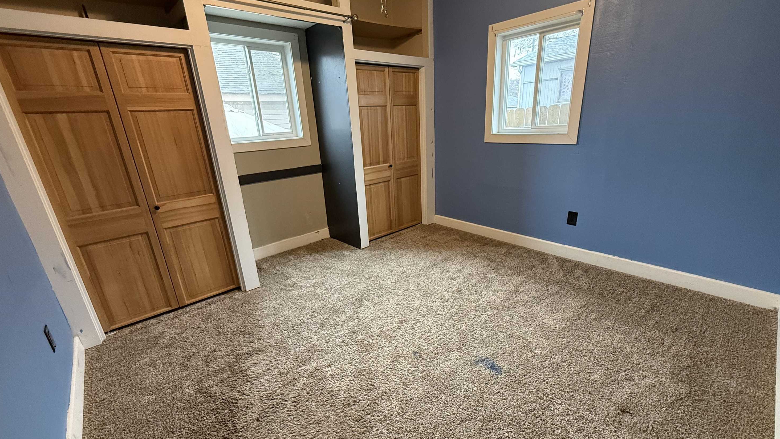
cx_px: 391
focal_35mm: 16
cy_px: 232
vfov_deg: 67.0
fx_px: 331
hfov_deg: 99.4
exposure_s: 1/60
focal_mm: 2.22
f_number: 2.2
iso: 500
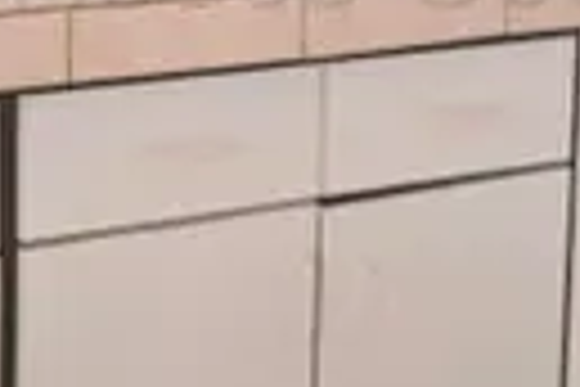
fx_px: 1901
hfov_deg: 17.3
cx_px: 294
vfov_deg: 11.4
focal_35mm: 118
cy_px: -40
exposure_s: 1/50
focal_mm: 5.54
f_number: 1.8
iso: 200
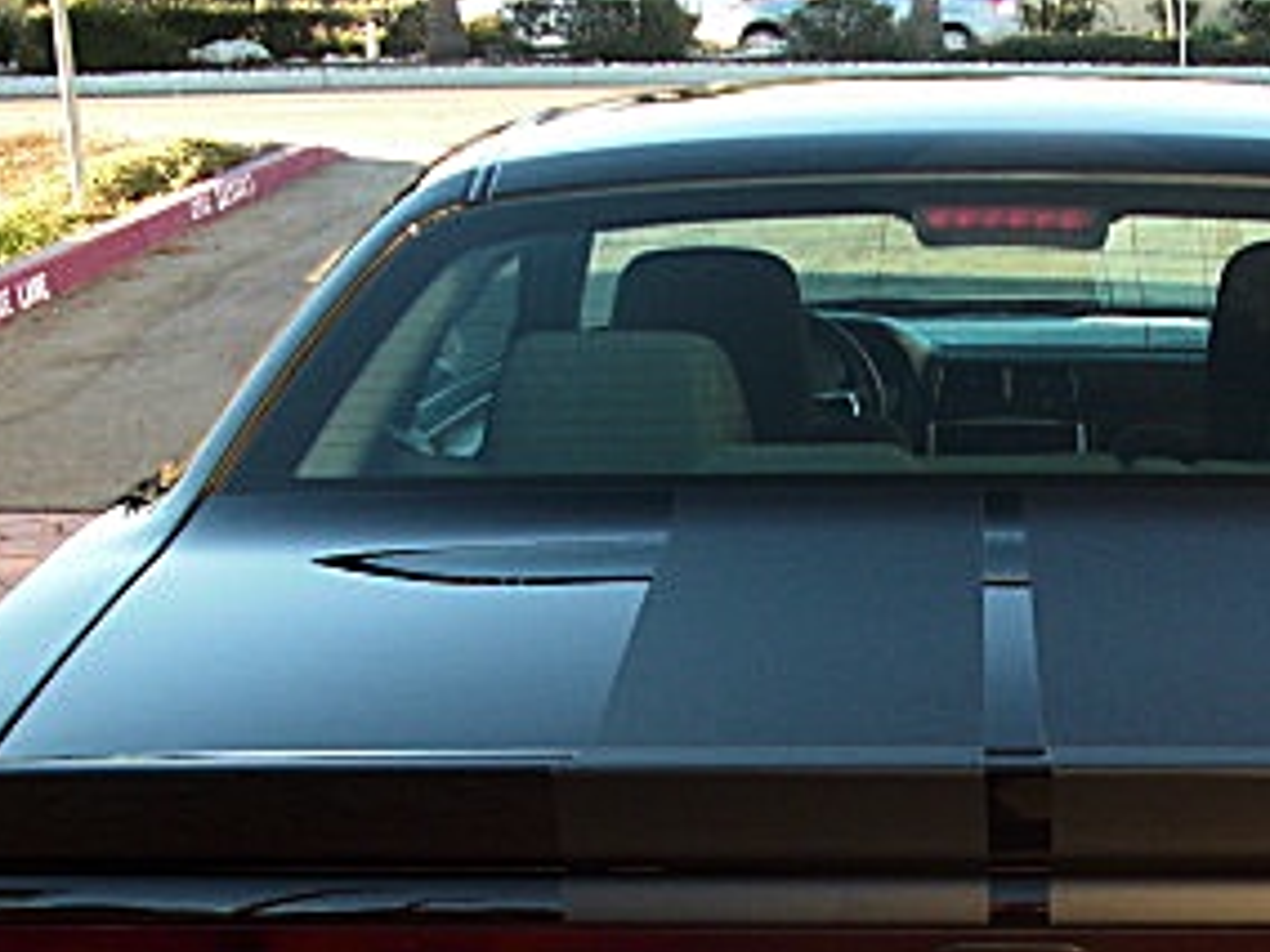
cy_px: 997
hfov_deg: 23.8
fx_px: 2972
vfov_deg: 17.7
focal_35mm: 81
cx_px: 1002
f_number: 2.8
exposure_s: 1/125
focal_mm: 6.3
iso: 100
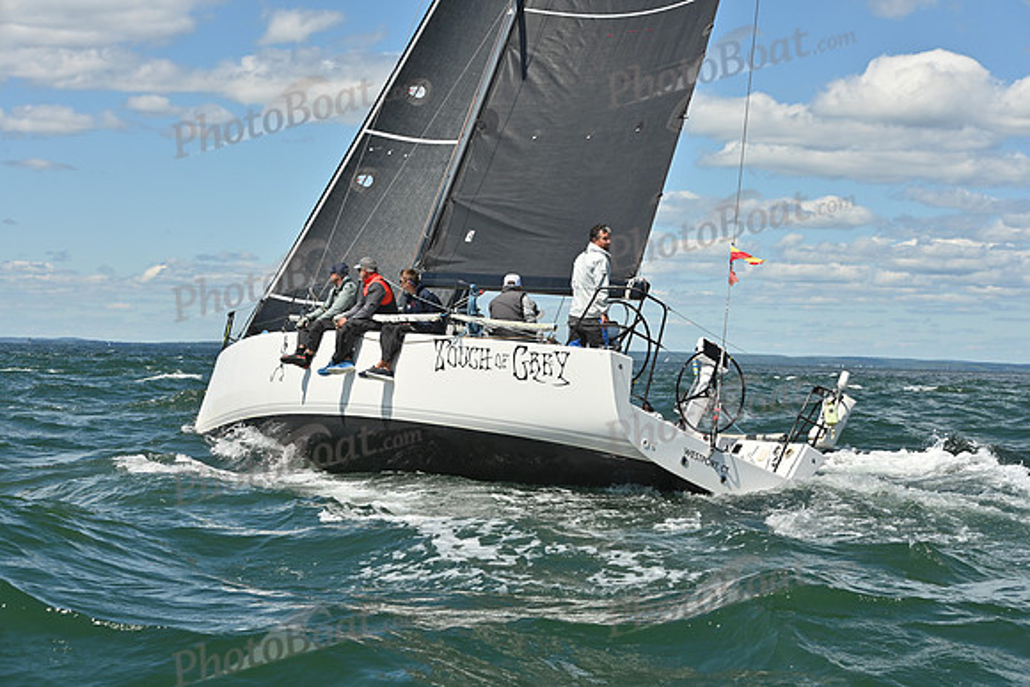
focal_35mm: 70
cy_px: 344
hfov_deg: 28.8
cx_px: 515
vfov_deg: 19.5
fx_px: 2003
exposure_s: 1/1600
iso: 320
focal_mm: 70
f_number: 8
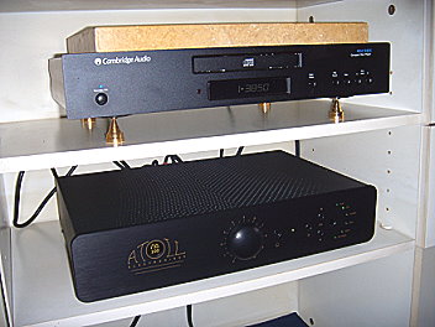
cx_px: 218
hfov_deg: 49.0
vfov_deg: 37.7
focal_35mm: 38
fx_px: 478
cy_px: 164
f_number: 3.5
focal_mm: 6.4
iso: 64
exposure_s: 1/60.2
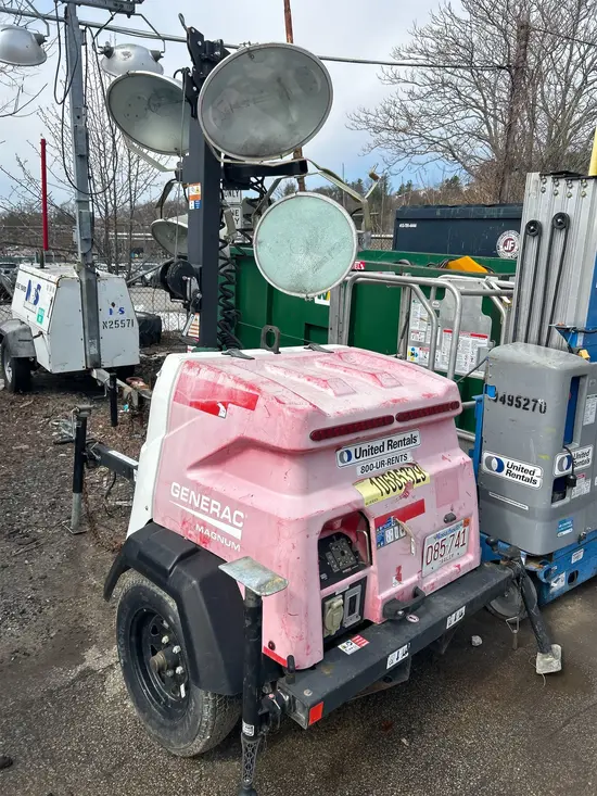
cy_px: 398
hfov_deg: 53.1
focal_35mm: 26
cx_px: 298
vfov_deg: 67.3
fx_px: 598
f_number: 1.5
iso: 50
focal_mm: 5.7
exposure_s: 1/4115
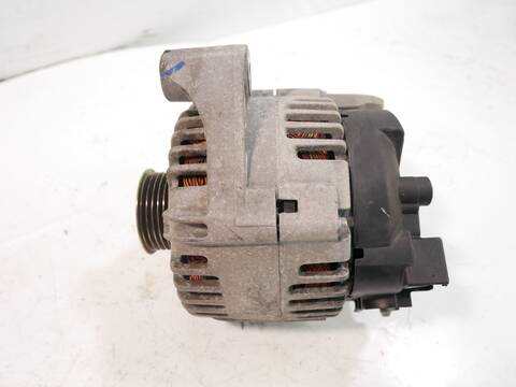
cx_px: 258
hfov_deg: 67.3
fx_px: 388
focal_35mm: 26
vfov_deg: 53.1
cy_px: 194
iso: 1000
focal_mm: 13
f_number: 3.6
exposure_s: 1/60
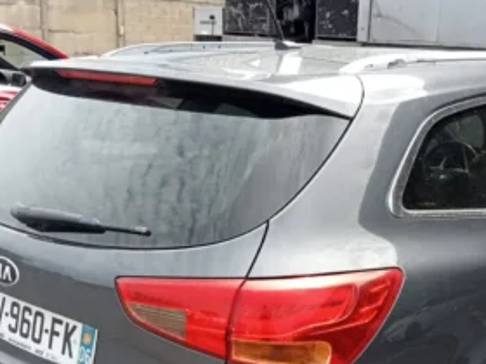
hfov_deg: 31.9
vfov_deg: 23.8
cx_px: 325
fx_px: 842
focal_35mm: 60
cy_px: 326
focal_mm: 3.46
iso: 100
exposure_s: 1/293
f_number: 2.2
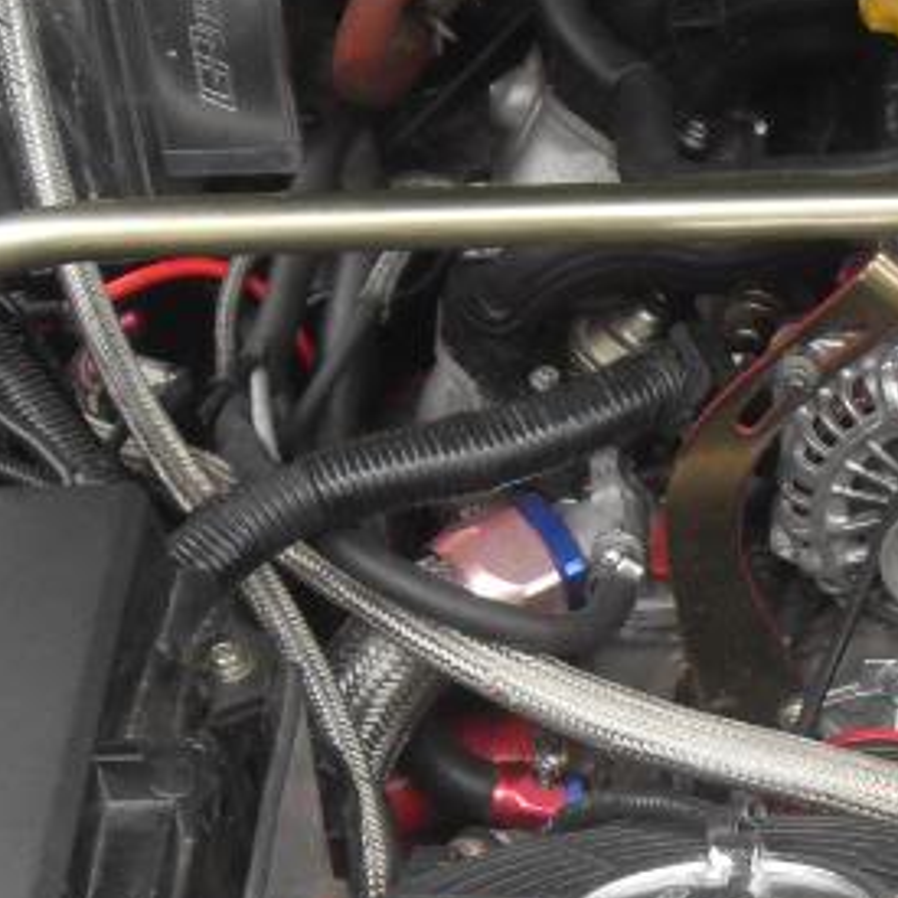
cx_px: 1065
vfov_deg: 15.5
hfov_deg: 15.0
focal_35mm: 112
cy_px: 581
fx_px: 3287
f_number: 2.8
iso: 80
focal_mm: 6.3
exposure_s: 1/250
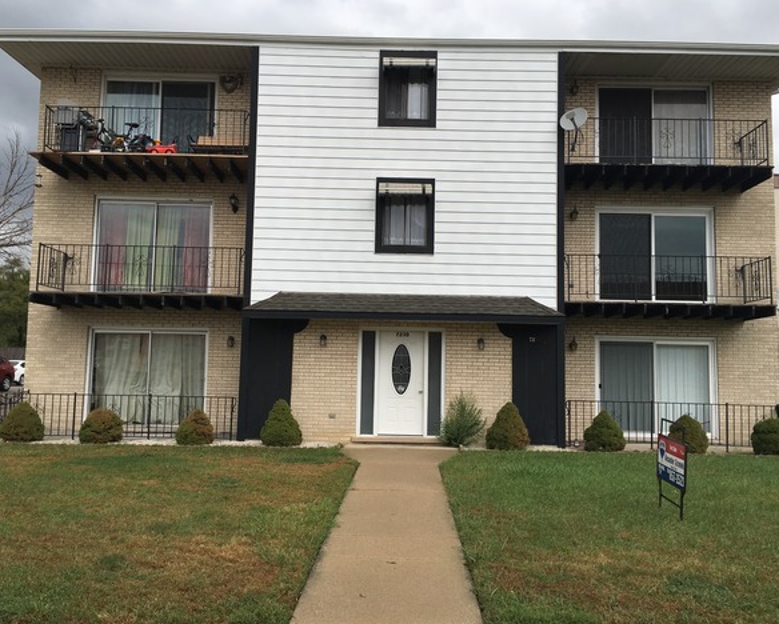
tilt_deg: +5.9
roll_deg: -1.4
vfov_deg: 47.2
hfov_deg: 57.1
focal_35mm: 31
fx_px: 715
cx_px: 400
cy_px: 308
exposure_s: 1/204
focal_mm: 4.15
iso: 25
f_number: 2.2
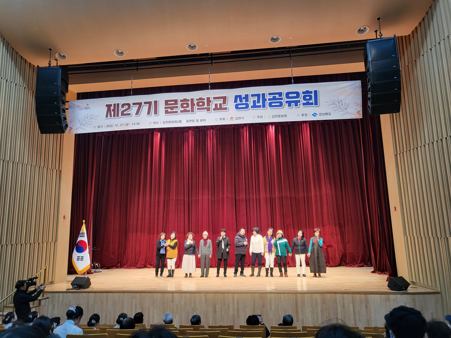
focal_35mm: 26
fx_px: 339
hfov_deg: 67.3
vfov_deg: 53.1
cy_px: 169
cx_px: 226
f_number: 1.8
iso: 250
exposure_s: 1/60
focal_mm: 4.25
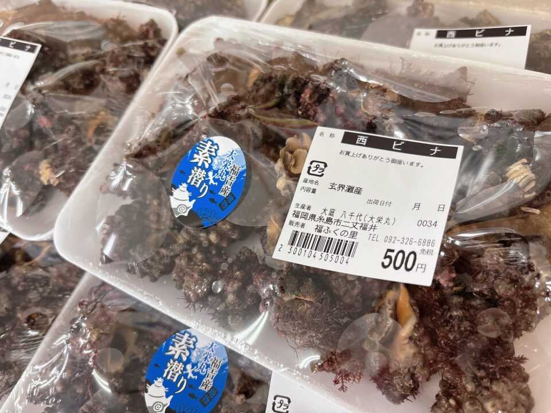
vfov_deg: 53.1
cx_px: 276
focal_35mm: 26
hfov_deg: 67.3
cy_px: 206
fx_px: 414
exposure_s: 1/60
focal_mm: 5.96
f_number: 1.6
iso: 100
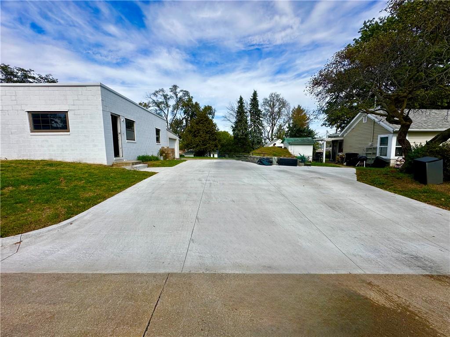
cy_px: 168
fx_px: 182
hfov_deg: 102.1
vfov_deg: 85.7
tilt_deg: -5.9
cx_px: 225
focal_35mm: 14
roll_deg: +1.0
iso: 50
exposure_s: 1/2020
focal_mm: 2.22
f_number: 2.2
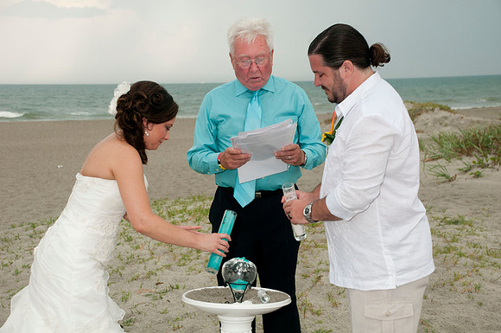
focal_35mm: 72
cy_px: 166
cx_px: 250
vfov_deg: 18.9
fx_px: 1001
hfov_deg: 28.1
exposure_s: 1/100
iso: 400
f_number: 5.6
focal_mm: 48
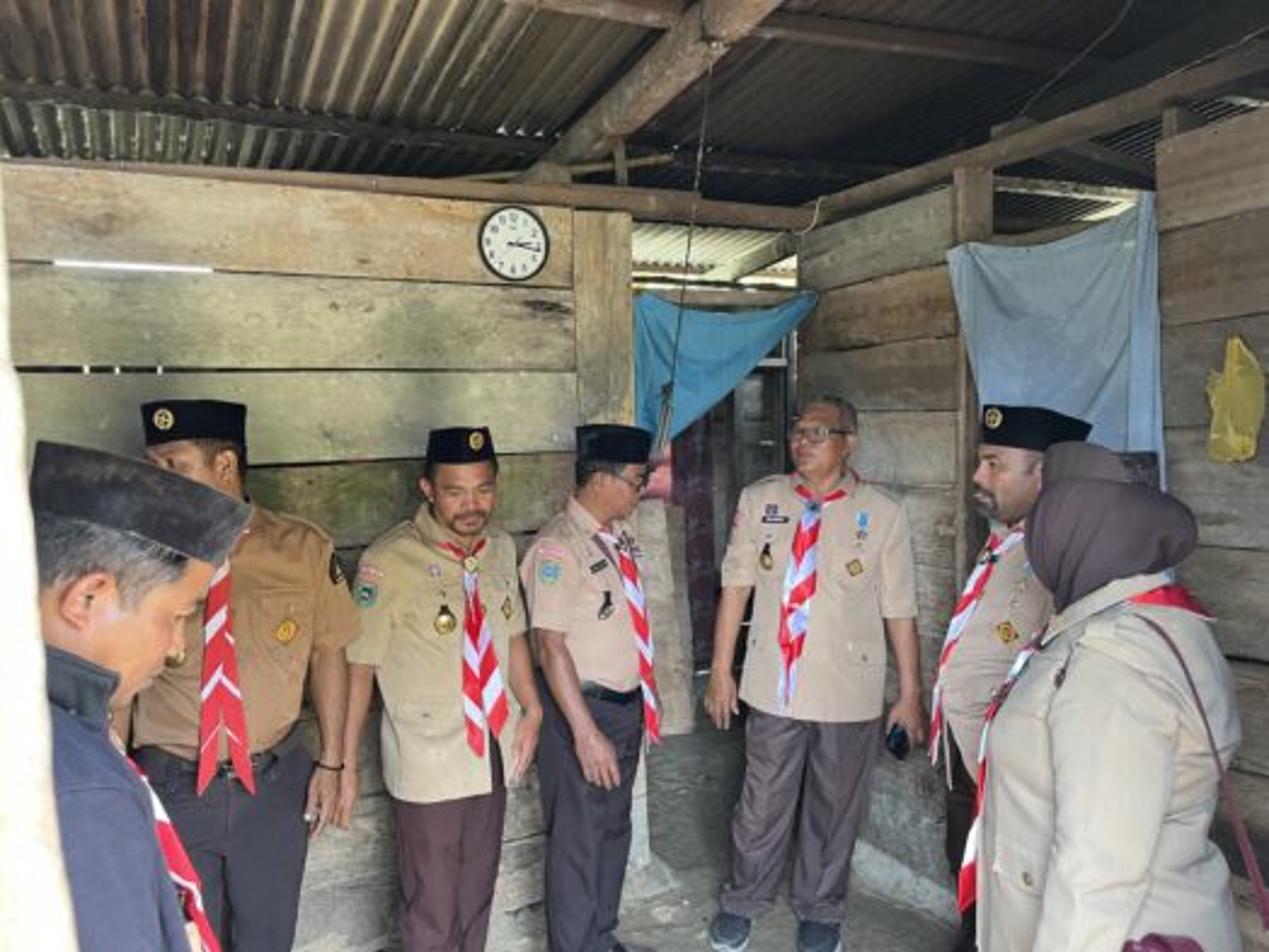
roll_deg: -0.1
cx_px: 634
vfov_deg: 53.1
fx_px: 953
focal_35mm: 26
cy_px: 476
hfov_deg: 67.3
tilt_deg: -4.6
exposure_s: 1/84
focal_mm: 5.1
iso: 125
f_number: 1.6
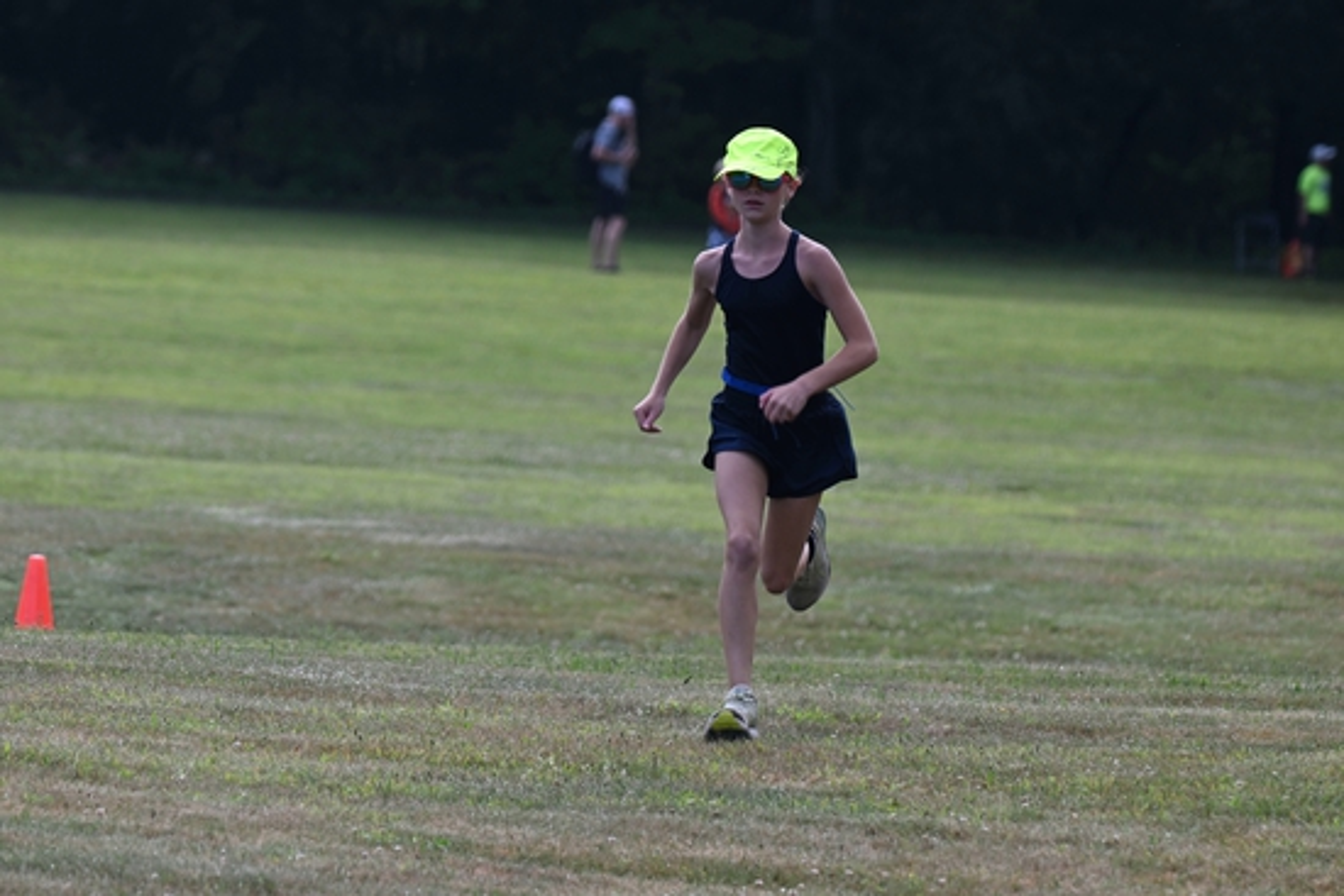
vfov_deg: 3.8
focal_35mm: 360
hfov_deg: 5.7
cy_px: 448
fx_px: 13443
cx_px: 672
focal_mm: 360
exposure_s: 1/400
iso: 500
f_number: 9.5
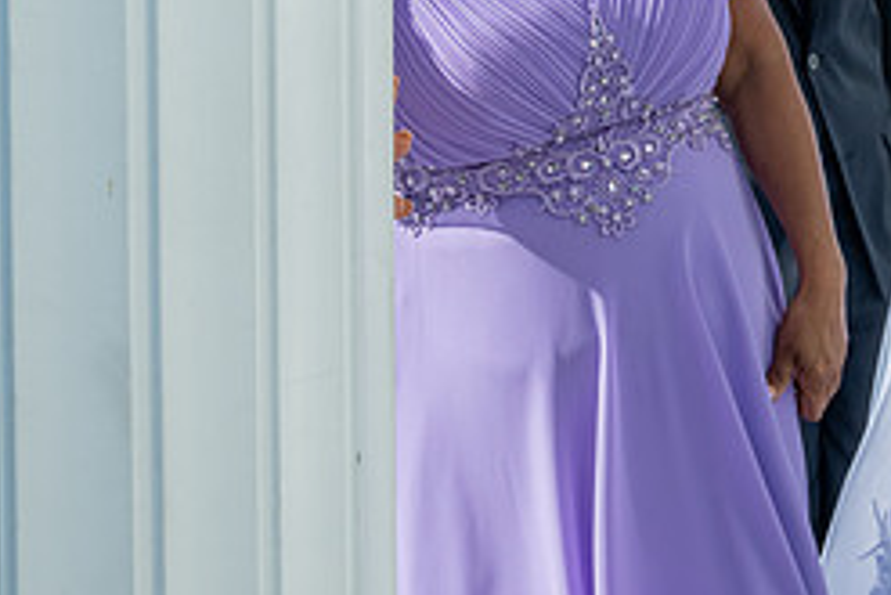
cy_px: -92
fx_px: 1857
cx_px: 761
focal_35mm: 75
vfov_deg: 17.5
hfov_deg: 26.3
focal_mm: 32
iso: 250
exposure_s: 1/200
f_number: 18
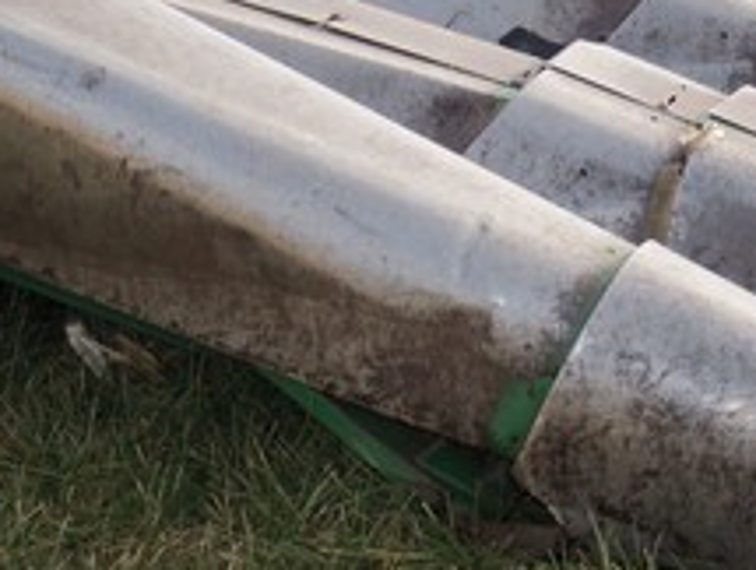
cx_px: 302
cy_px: 141
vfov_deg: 15.4
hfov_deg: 20.4
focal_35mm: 96
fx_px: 2100
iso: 64
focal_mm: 6.8
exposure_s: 1/200
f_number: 4.3
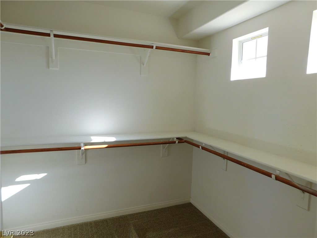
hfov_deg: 73.9
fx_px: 211
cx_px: 158
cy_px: 119
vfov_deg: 58.9
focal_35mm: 23
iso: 125
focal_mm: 4
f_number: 3
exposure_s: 1/100
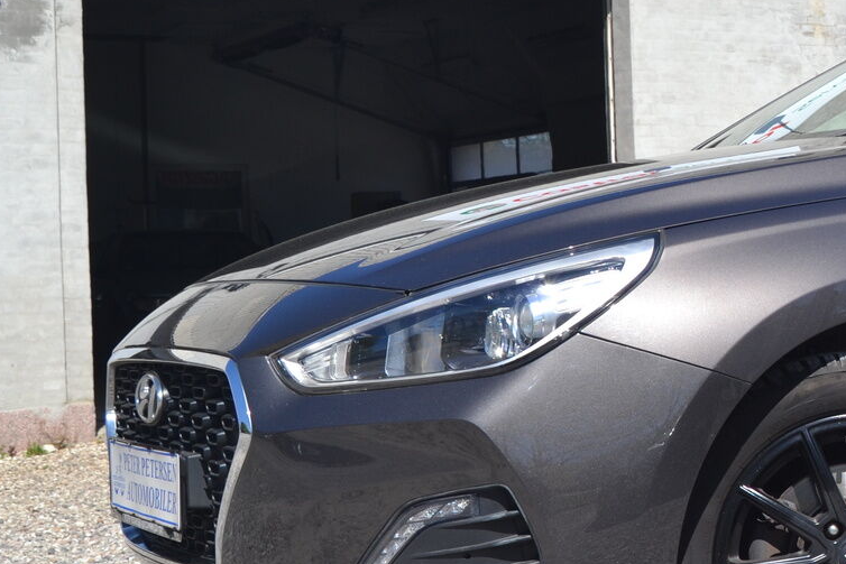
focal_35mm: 84
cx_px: 1031
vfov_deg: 16.3
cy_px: 262
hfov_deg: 22.2
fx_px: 1974
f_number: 8
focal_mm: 22
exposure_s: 1/250
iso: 100
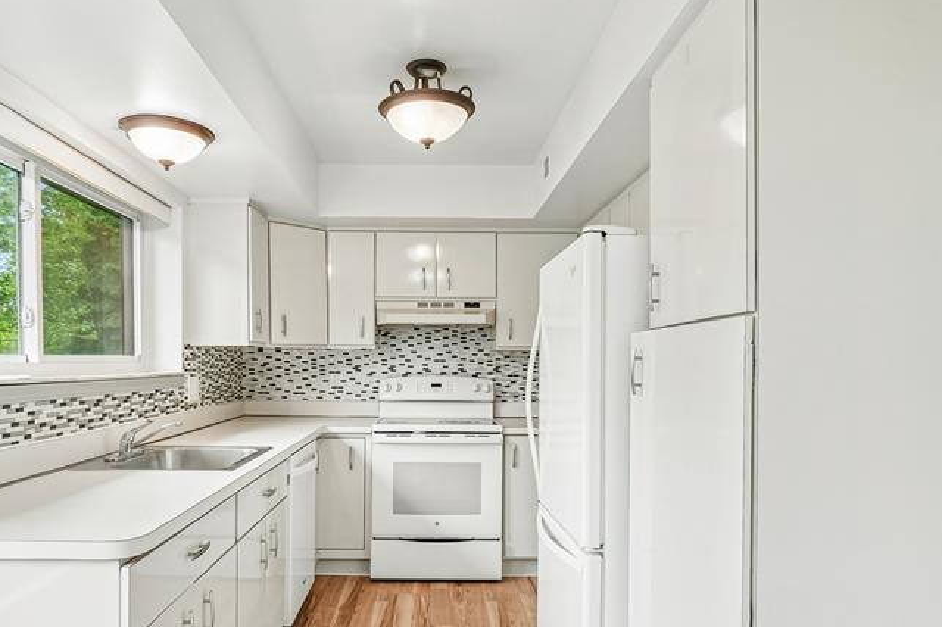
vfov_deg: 52.7
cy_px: 375
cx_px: 434
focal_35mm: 24
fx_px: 628
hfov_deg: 73.6
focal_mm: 10
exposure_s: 1/30
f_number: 8
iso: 320
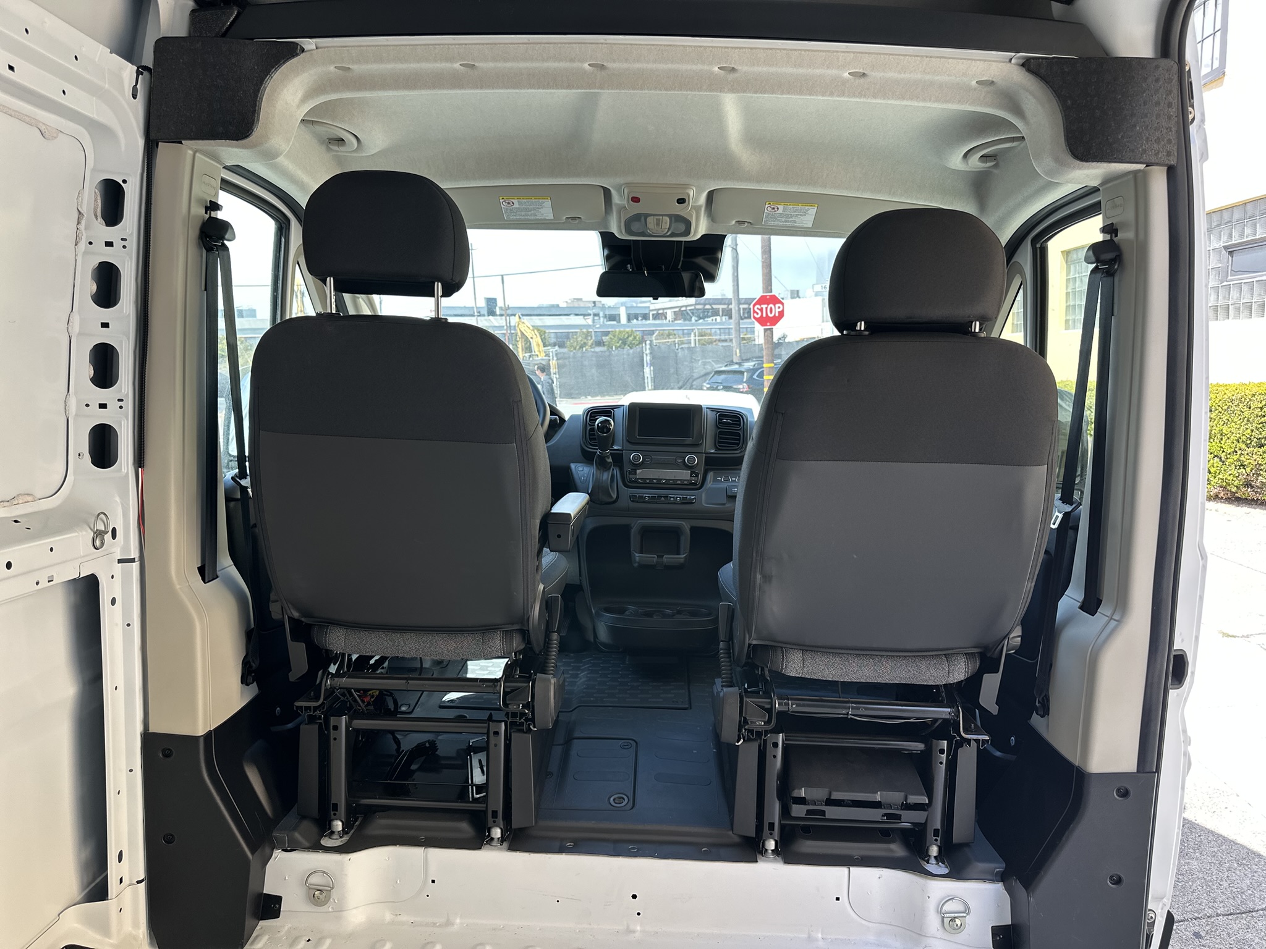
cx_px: 633
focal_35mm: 24
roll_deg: +3.2
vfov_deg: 56.8
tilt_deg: -6.8
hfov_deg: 71.6
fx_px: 878
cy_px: 474
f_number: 1.78
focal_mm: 6.86
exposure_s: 1/379
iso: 80
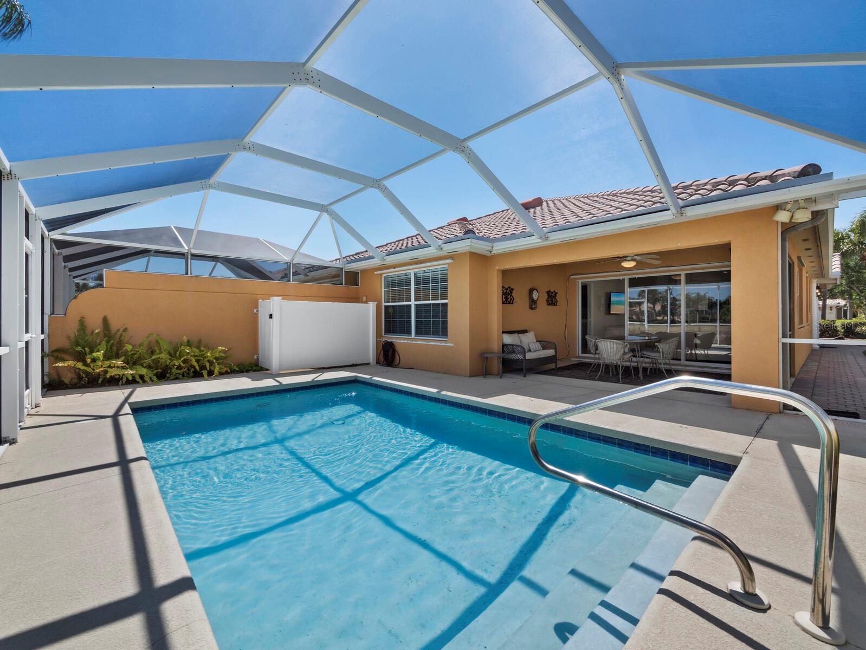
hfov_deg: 102.0
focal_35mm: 14
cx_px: 433
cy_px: 325
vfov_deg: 85.7
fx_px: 350
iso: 320
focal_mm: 7
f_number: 10
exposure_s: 1/200
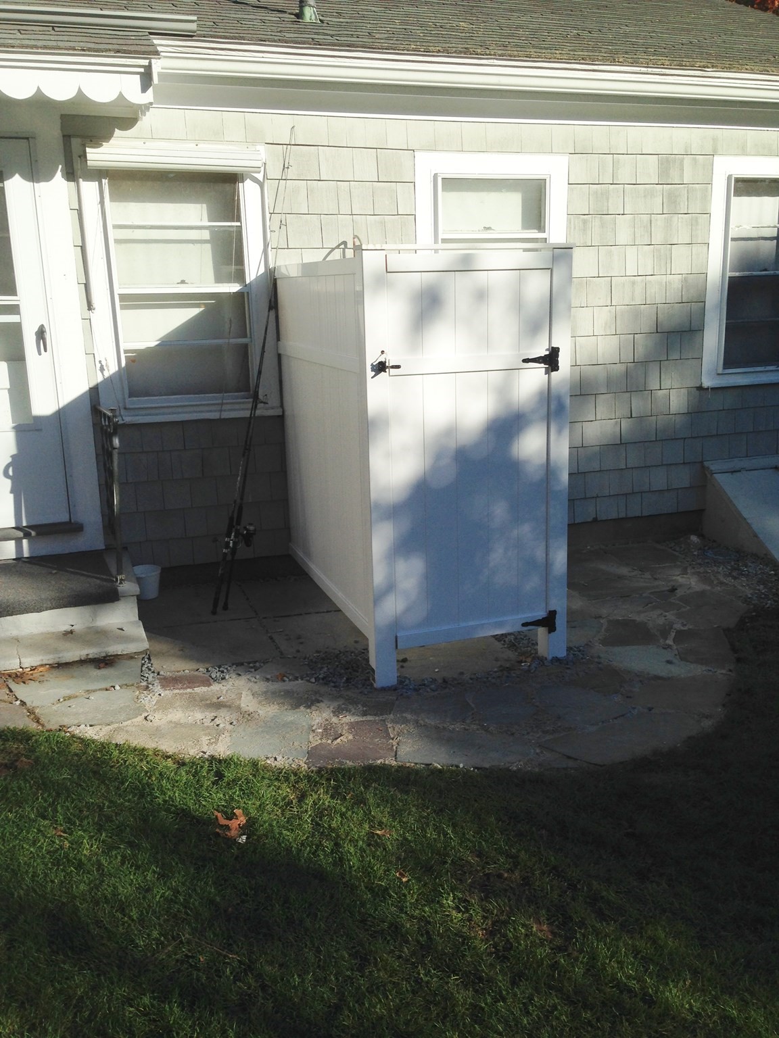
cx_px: 390
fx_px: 990
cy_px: 519
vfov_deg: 55.4
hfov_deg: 42.9
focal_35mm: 33
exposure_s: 1/2169
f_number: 2.4
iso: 50
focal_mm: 4.12
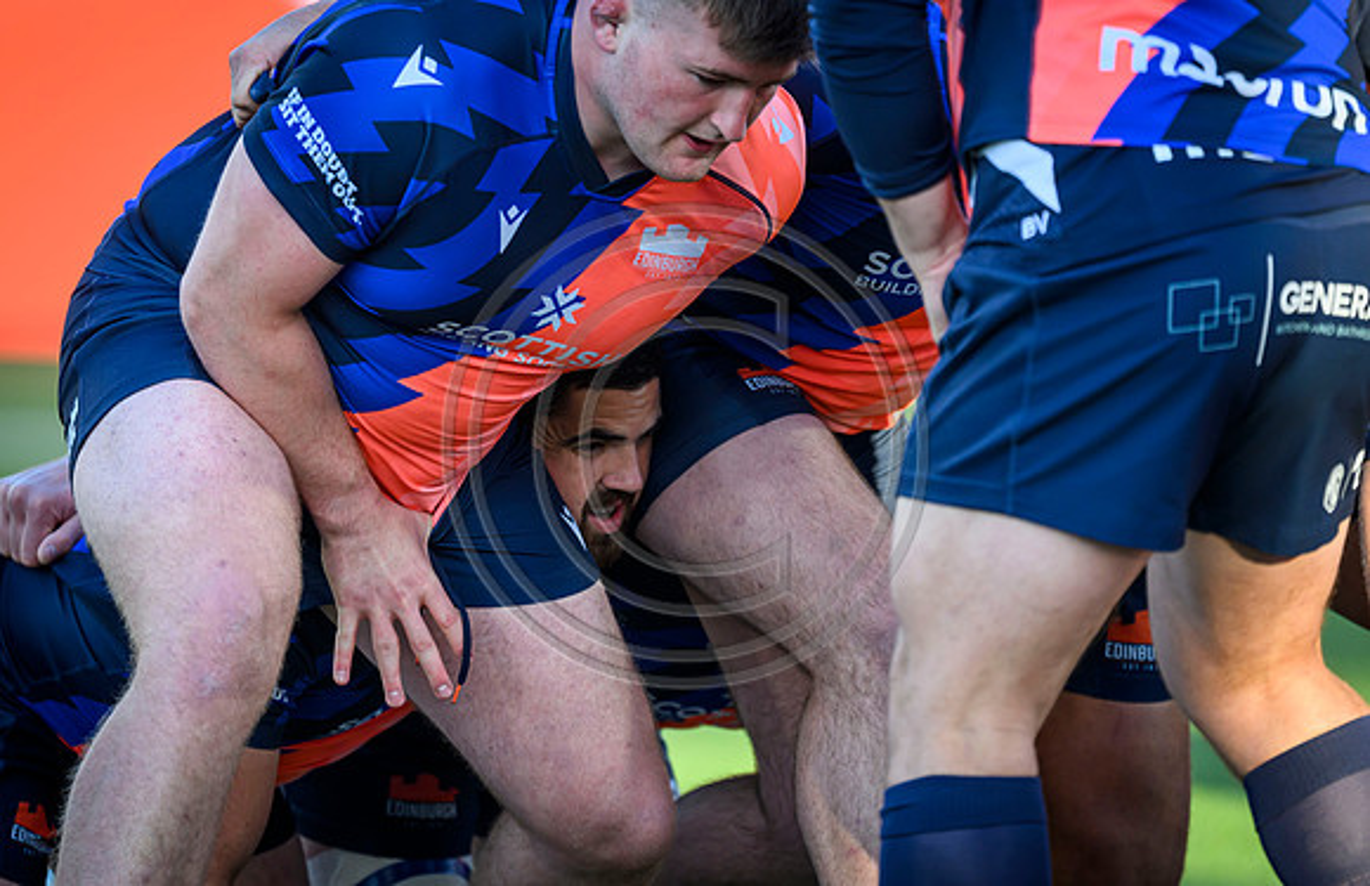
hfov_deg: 3.1
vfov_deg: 2.0
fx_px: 25443
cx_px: 624
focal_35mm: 675
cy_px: 452
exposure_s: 1/640
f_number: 4
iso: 800
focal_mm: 560
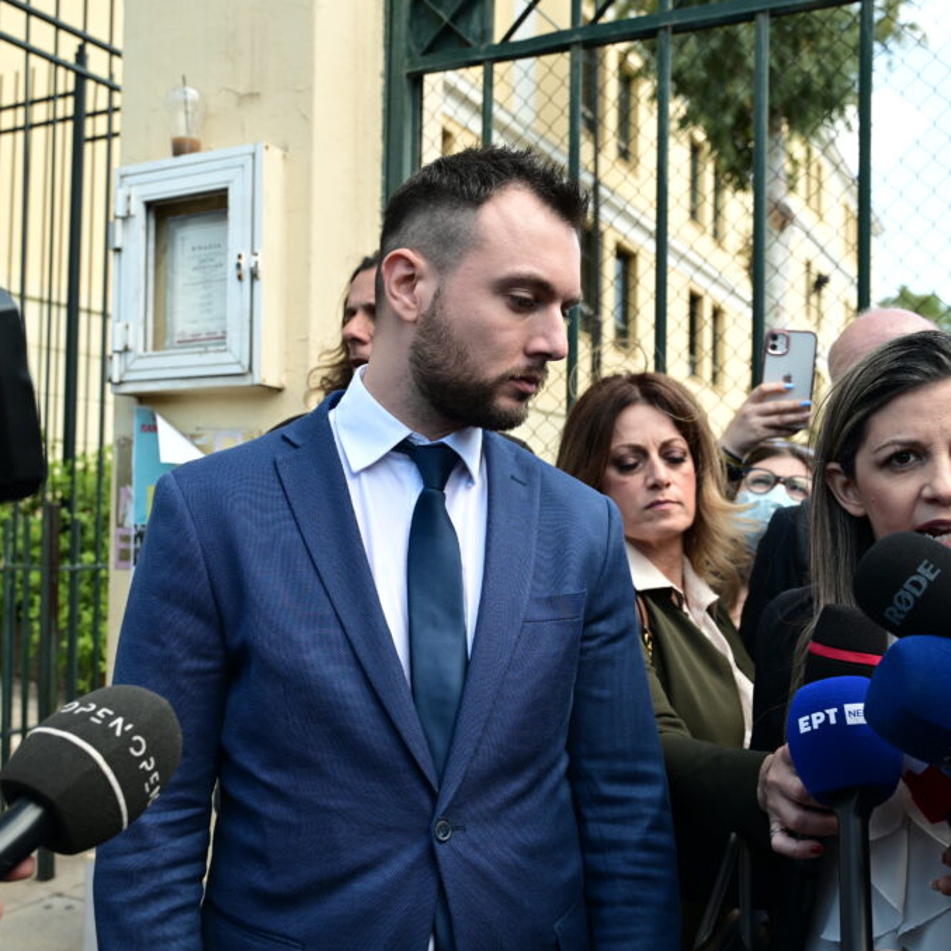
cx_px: 475
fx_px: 1119
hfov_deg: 46.0
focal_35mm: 36
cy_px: 474
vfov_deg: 46.0
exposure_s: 1/500
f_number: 4.5
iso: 400
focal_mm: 28
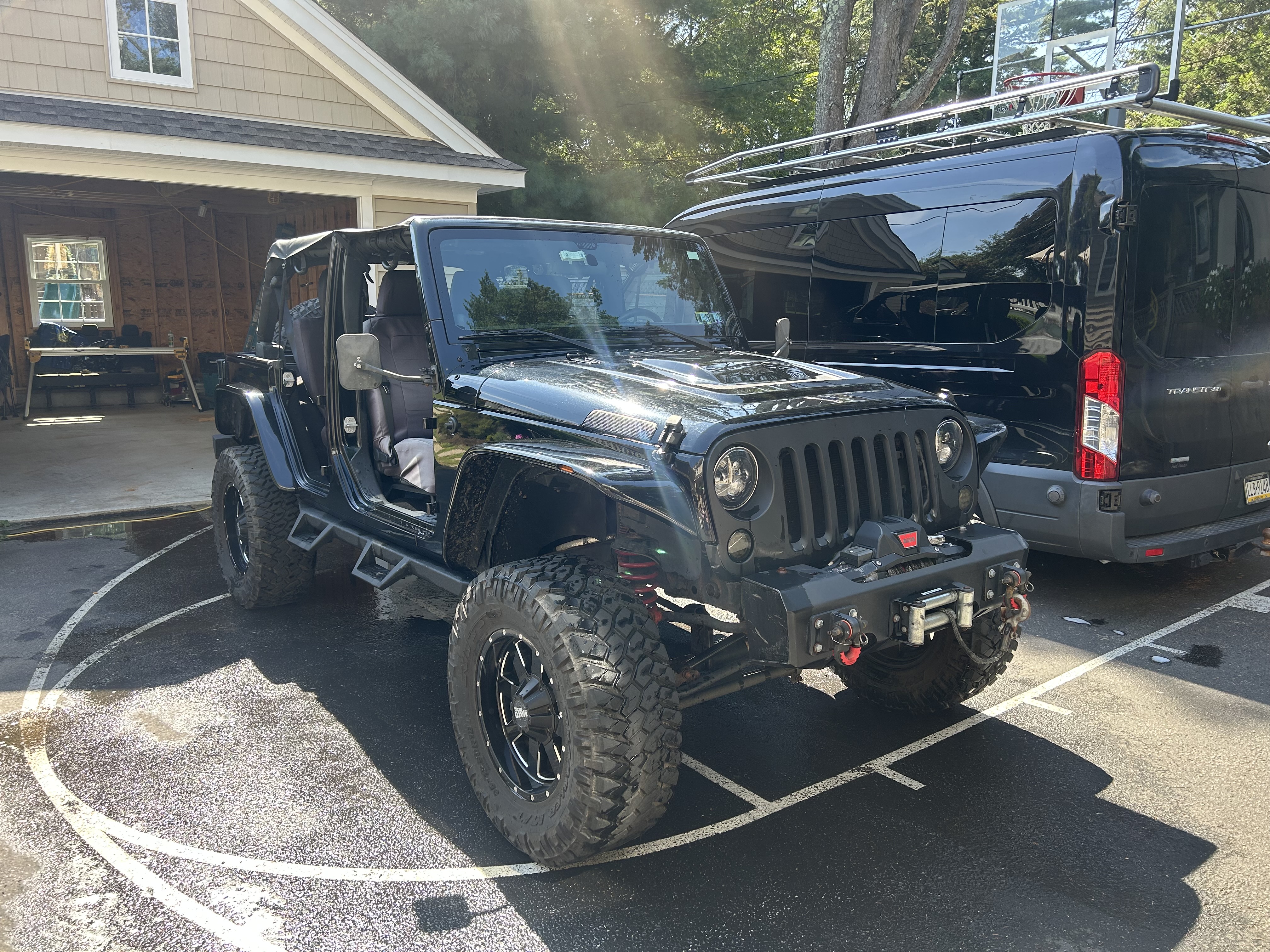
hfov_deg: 67.3
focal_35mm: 26
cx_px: 635
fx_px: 954
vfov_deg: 53.1
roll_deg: -0.7
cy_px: 476
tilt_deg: -11.7
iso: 50
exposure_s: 1/419
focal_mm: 5.7
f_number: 1.5
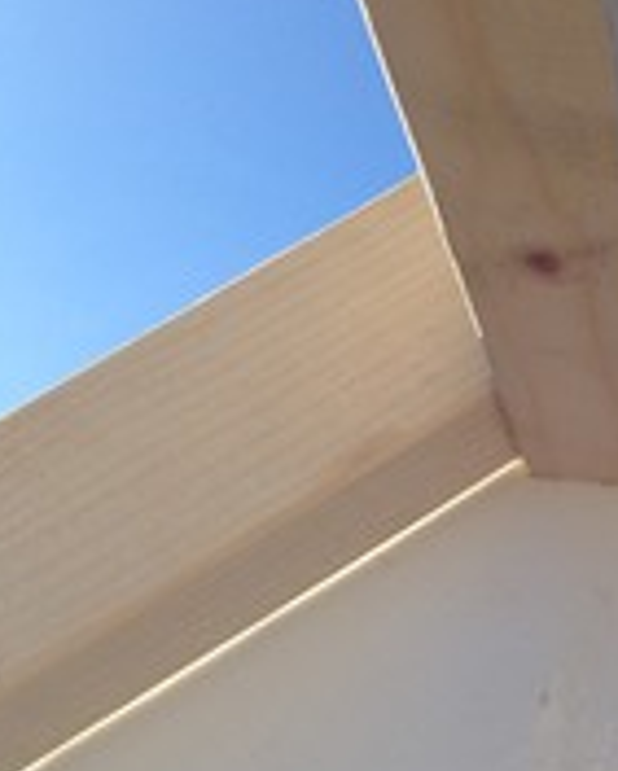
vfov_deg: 25.6
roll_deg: -6.3
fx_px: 1668
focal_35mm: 73
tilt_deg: +17.1
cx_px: 706
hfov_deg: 19.9
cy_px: 609
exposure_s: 1/1506
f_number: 2.4
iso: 50
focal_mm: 4.12
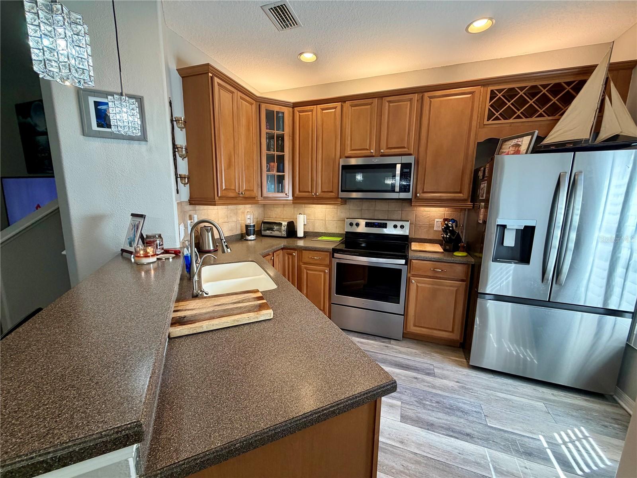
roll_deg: -0.5
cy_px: 239
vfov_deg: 85.7
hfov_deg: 102.1
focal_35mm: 14
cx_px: 318
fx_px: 258
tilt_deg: -8.9
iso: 160
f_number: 2.2
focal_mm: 2.22
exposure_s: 1/120
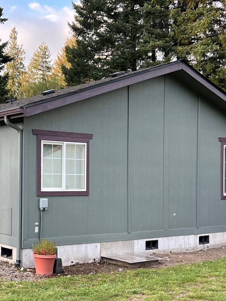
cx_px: 16
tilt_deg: +0.2
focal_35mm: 55
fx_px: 479
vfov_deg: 34.9
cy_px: 165
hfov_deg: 25.6
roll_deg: -1.2
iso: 40
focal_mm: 5.7
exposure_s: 1/171
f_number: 1.5
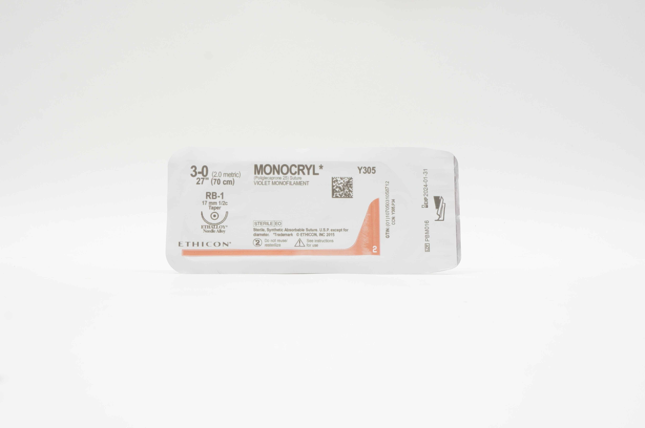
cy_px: 214
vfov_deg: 28.0
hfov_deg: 41.2
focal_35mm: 48
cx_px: 322
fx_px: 859
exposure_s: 1/10
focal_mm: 32
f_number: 13
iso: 400
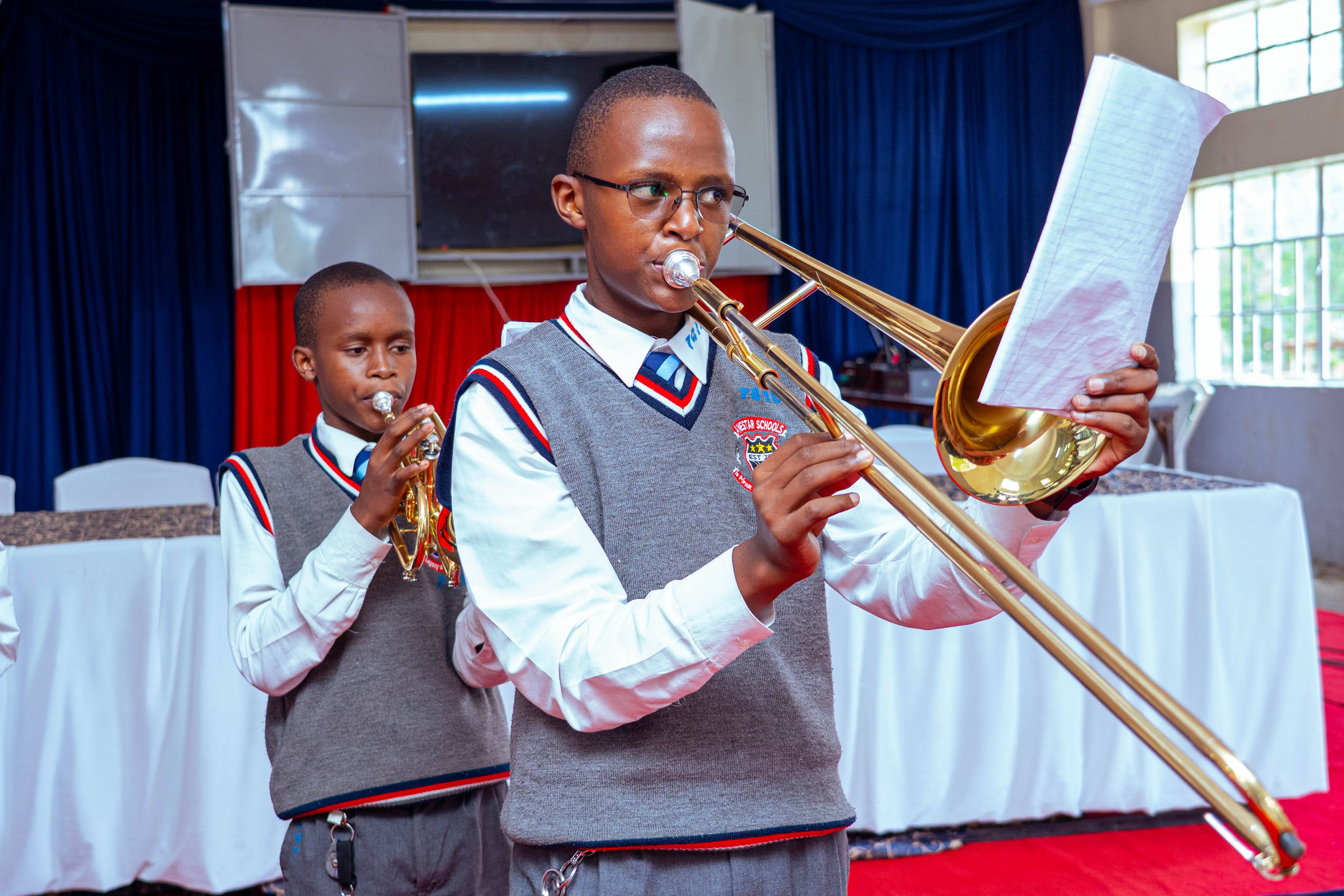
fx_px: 1941
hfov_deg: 38.2
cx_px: 672
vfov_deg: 26.0
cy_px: 448
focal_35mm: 52
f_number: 4
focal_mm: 35
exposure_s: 1/125
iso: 1250
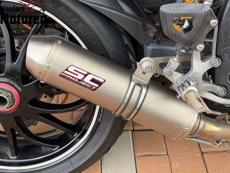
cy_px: 86
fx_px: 319
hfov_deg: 39.7
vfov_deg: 30.3
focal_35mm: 48
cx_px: 115
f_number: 1.78
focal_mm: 6.76
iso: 80
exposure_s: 1/398
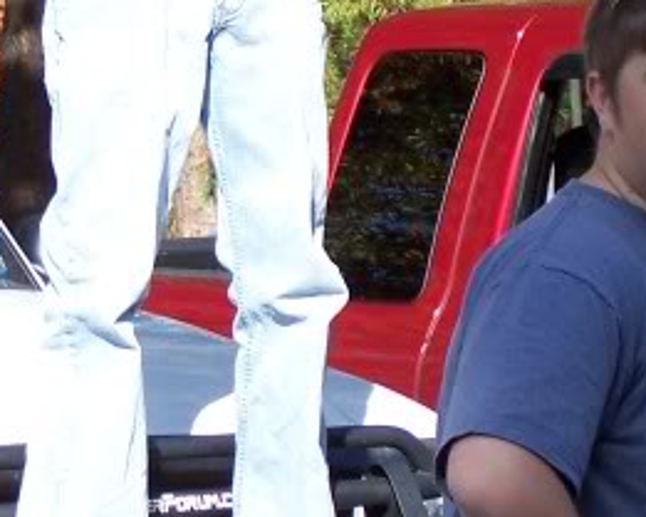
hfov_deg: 4.8
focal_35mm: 402
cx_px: 168
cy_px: -129
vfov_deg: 3.8
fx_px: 7689
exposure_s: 1/320
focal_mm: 17.5
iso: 64
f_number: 3.2
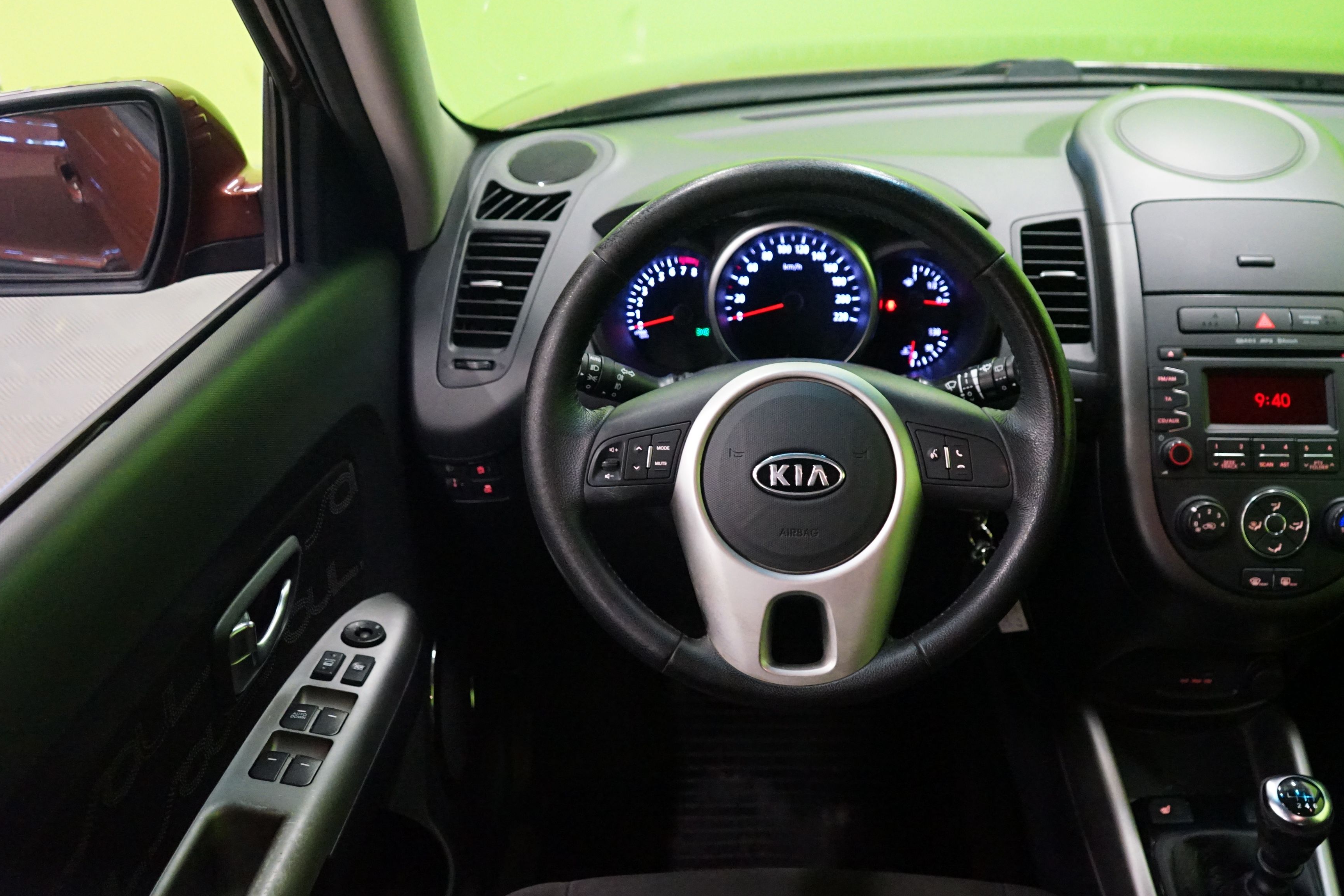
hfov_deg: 58.5
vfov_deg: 41.1
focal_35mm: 32
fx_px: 1195
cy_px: 485
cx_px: 761
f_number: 3.5
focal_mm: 28
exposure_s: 1/40
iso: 6400
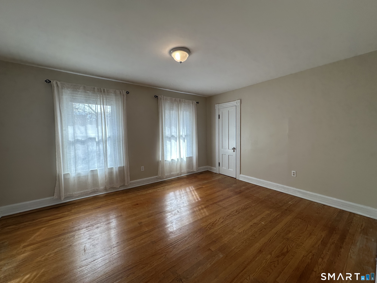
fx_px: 152
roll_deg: +0.9
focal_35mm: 14
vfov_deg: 85.7
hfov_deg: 102.1
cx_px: 188
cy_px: 142
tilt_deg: -2.6
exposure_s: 1/120
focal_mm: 2.22
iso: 50
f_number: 2.2
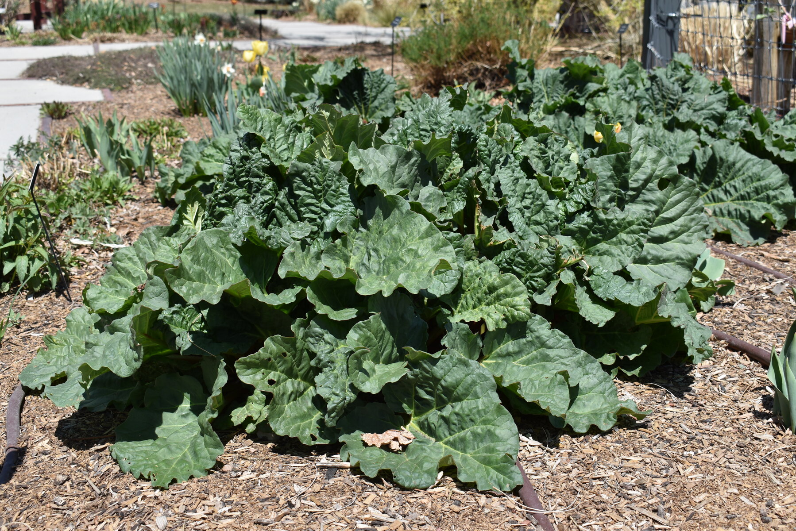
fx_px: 1028
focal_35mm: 46
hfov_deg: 42.3
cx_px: 398
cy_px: 266
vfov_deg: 29.0
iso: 100
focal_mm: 31
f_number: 8
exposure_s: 1/250
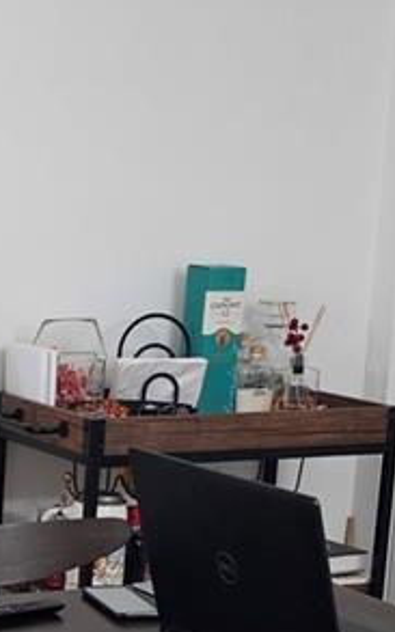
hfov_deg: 12.4
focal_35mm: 100
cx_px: -201
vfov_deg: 20.4
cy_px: 561
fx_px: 1723
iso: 500
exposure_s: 1/40
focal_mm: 6.3
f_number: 1.7
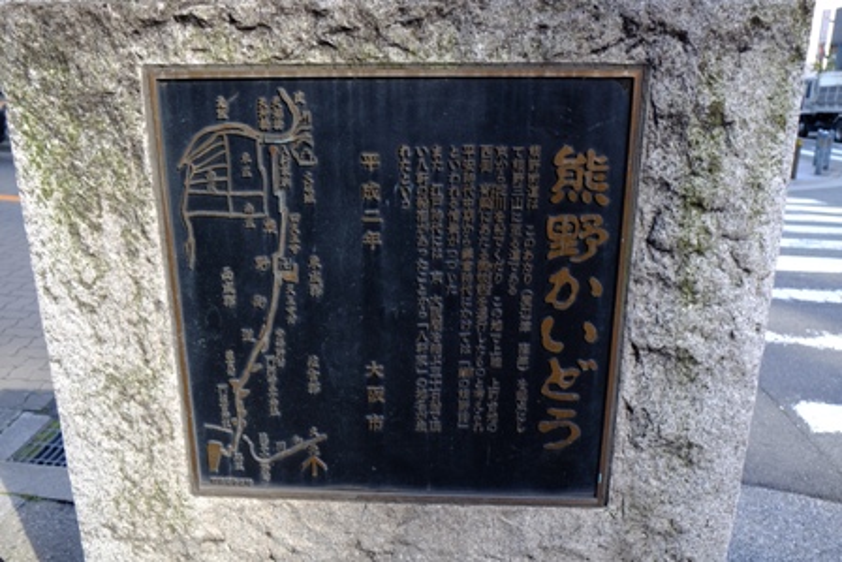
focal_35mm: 27
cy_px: 281
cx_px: 421
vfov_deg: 48.0
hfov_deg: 67.4
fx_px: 632
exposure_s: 1/220
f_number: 3.2
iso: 200
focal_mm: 18
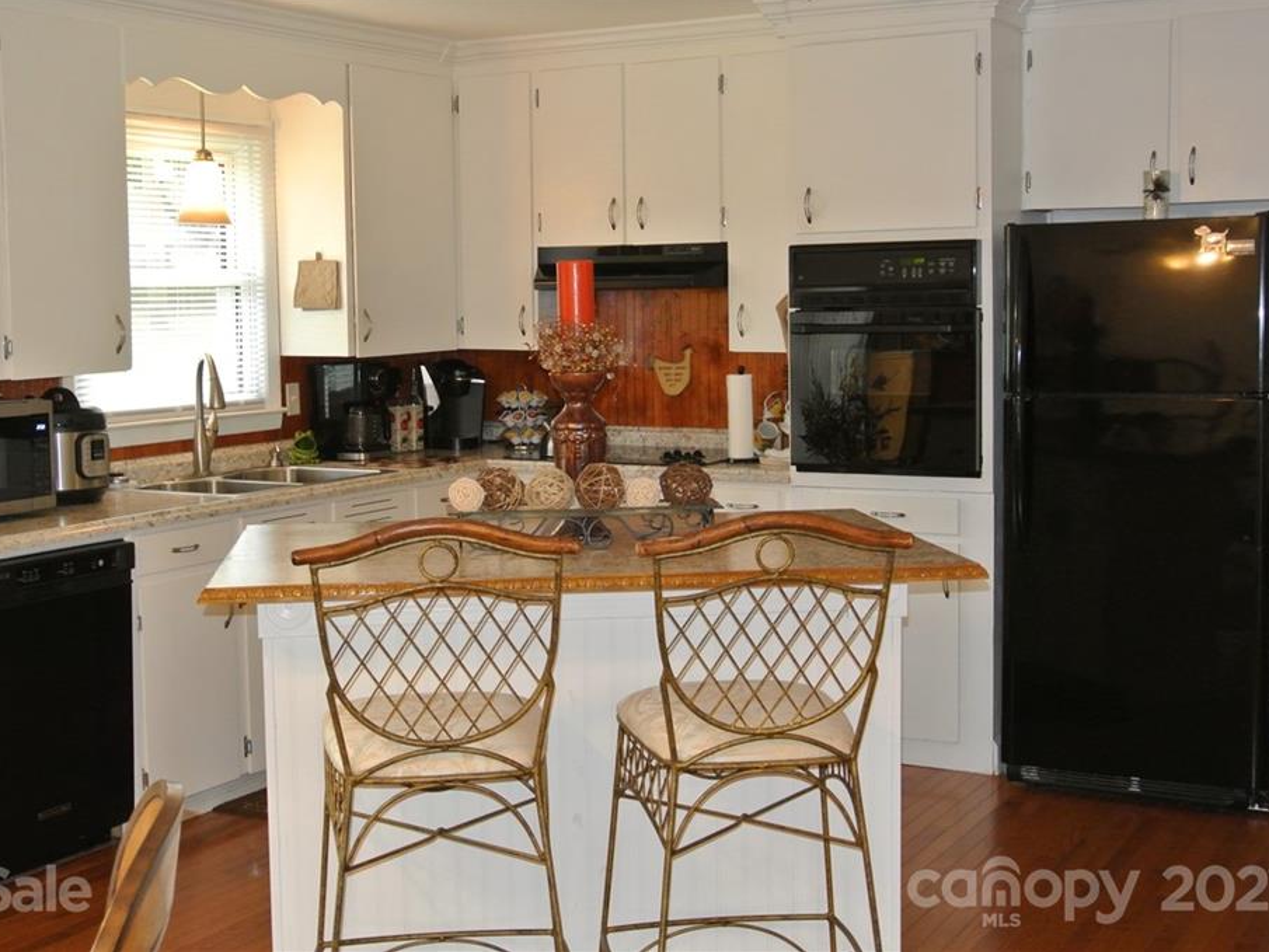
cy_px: 474
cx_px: 583
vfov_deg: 29.7
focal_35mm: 49
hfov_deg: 38.9
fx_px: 1797
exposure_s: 1/60
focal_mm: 16.9
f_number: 4.5
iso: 800
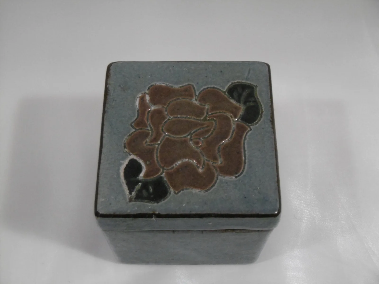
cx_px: 190
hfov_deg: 32.7
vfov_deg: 24.8
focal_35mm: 59
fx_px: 646
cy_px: 142
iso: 400
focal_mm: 10.5
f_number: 4.2
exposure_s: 1/50
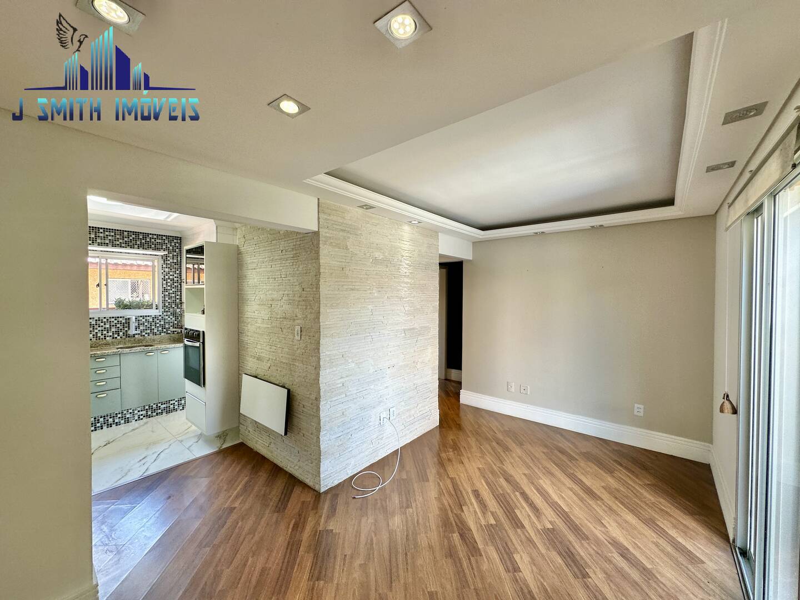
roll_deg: -0.6
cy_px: 300
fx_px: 324
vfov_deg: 85.7
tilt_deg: -0.3
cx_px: 400
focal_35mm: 14
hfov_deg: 102.1
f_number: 2.2
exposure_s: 1/99
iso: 64
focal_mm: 2.22
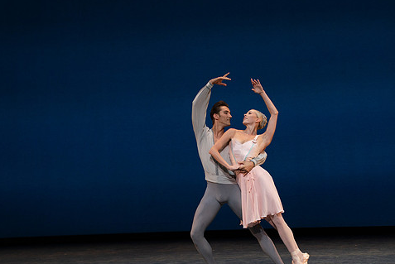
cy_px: 157
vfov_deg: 5.7
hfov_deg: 8.5
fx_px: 2669
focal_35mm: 243
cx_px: 205
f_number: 8
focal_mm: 200
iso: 3200
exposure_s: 1/500
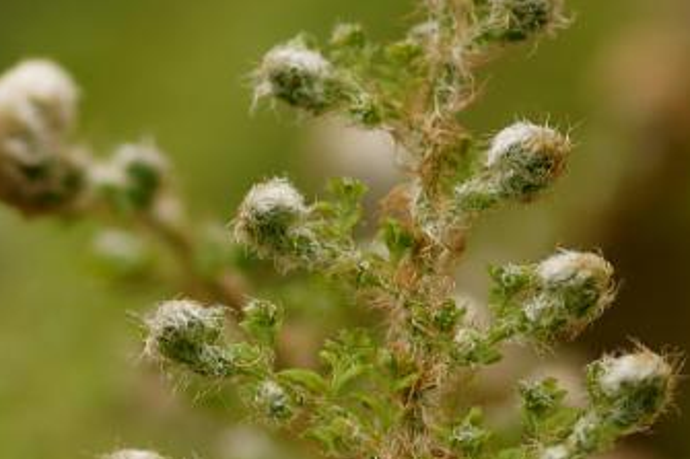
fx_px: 10287
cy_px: 440
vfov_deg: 2.6
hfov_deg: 3.8
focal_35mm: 537
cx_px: 373
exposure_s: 1/160
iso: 125
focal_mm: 100
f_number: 3.2
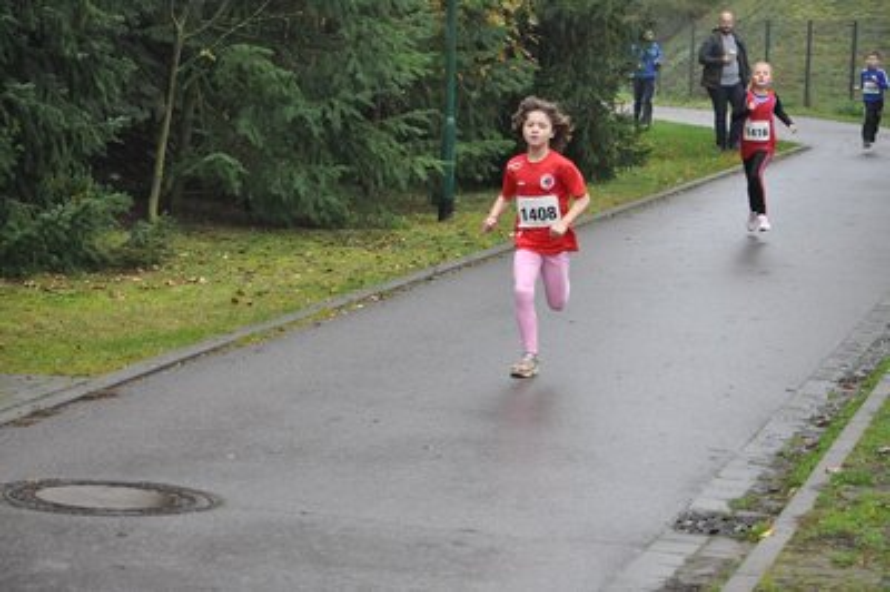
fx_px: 2964
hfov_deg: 17.1
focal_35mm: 120
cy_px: 296
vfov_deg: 11.4
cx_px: 445
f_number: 4.5
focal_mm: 80
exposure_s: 1/400
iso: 1600
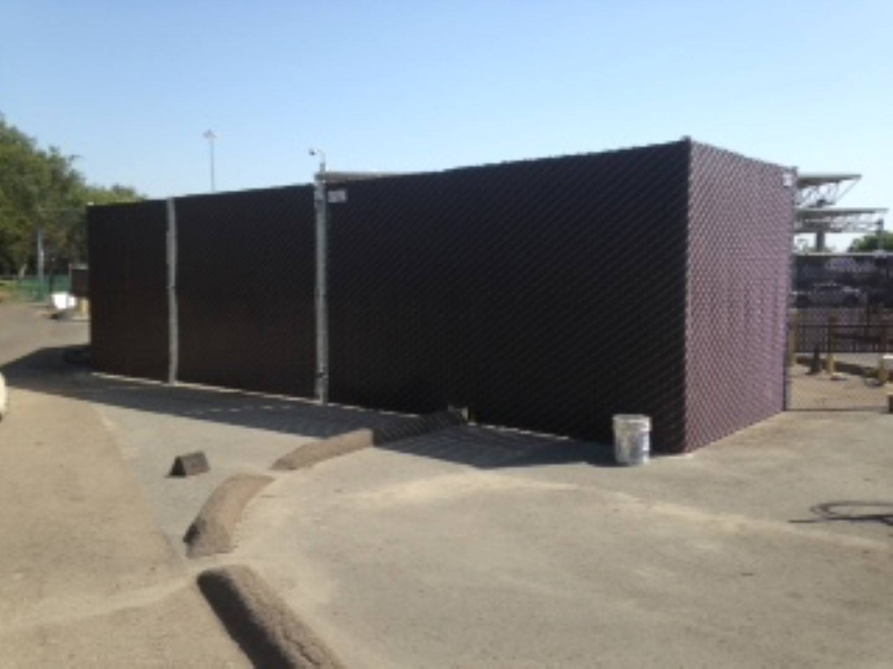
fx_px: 851
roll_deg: +0.4
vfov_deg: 42.9
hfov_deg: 55.4
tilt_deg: -4.6
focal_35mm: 33
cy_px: 334
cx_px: 446
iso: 50
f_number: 2.4
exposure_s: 1/1106
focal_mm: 4.12
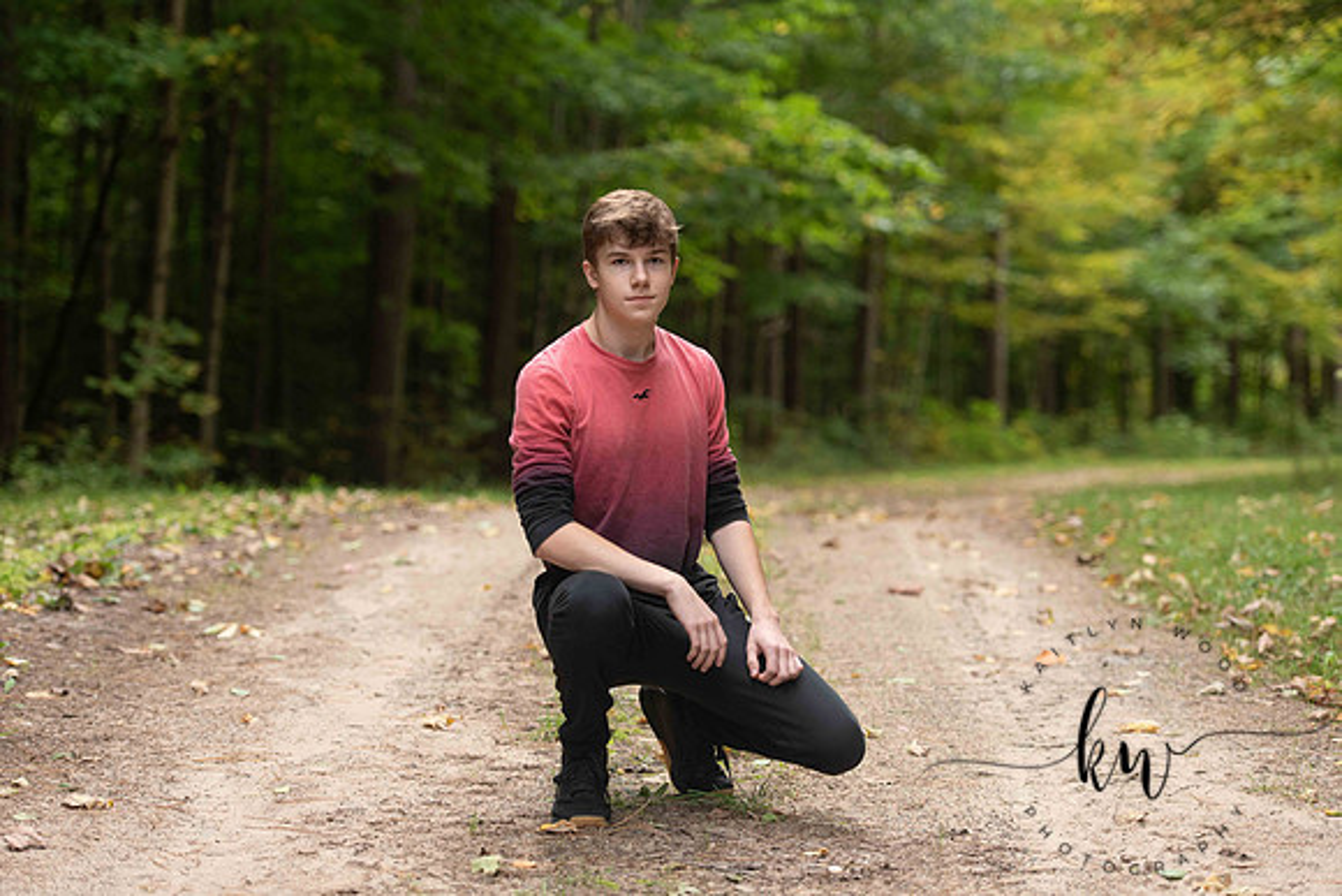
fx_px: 3430
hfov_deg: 22.1
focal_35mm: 92
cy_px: 448
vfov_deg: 14.9
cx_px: 671
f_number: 2.8
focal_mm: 92
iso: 500
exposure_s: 1/320
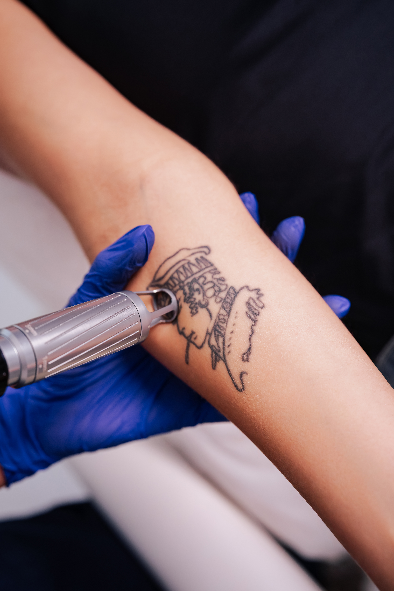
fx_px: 821
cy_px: 296
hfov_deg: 27.0
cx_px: 197
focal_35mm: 50
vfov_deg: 39.6
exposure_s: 1/250
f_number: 3.5
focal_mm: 50
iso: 1250
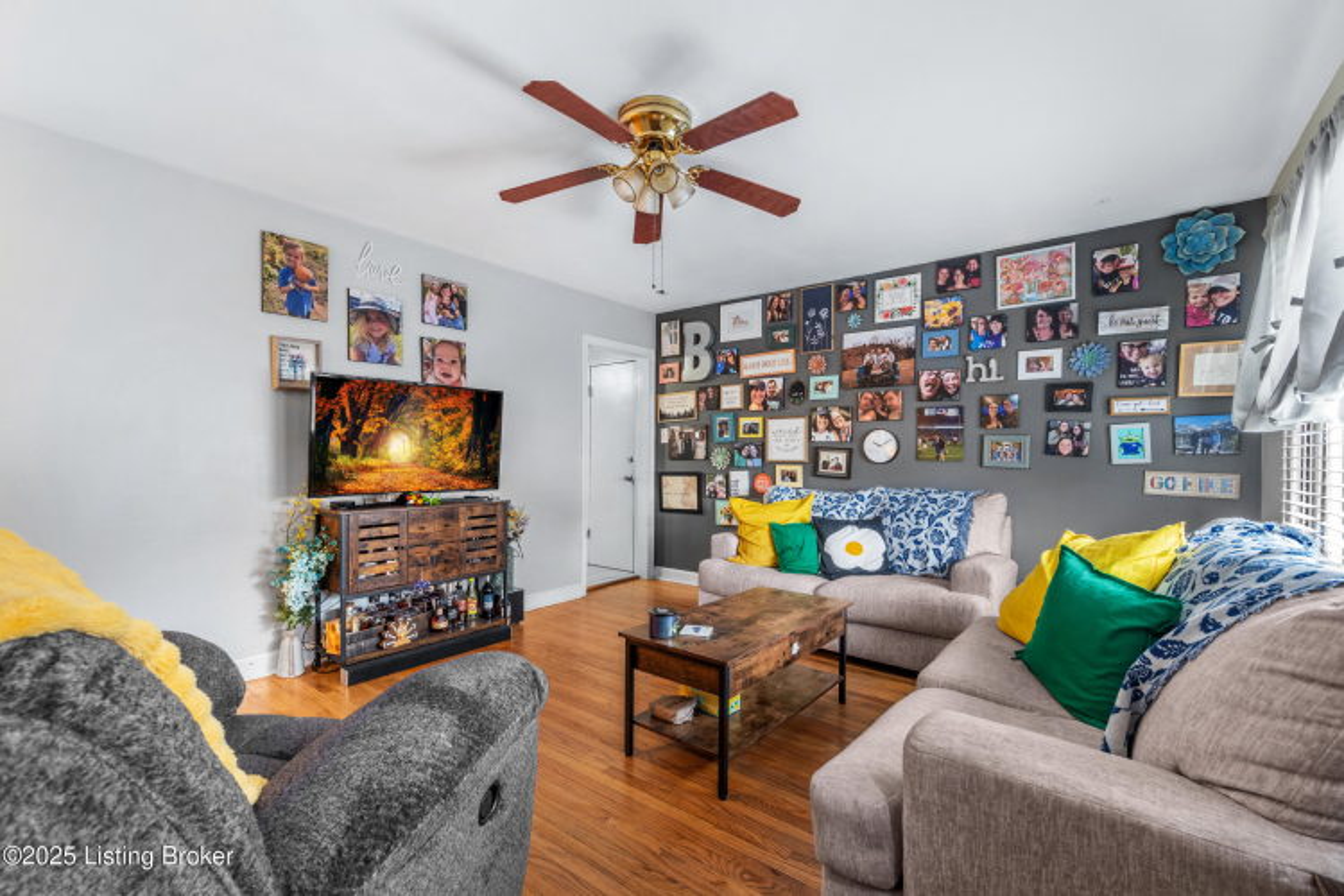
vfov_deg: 77.3
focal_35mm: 15
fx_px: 560
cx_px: 672
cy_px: 448
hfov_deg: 100.4
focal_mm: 10
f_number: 8
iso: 400
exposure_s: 1/2
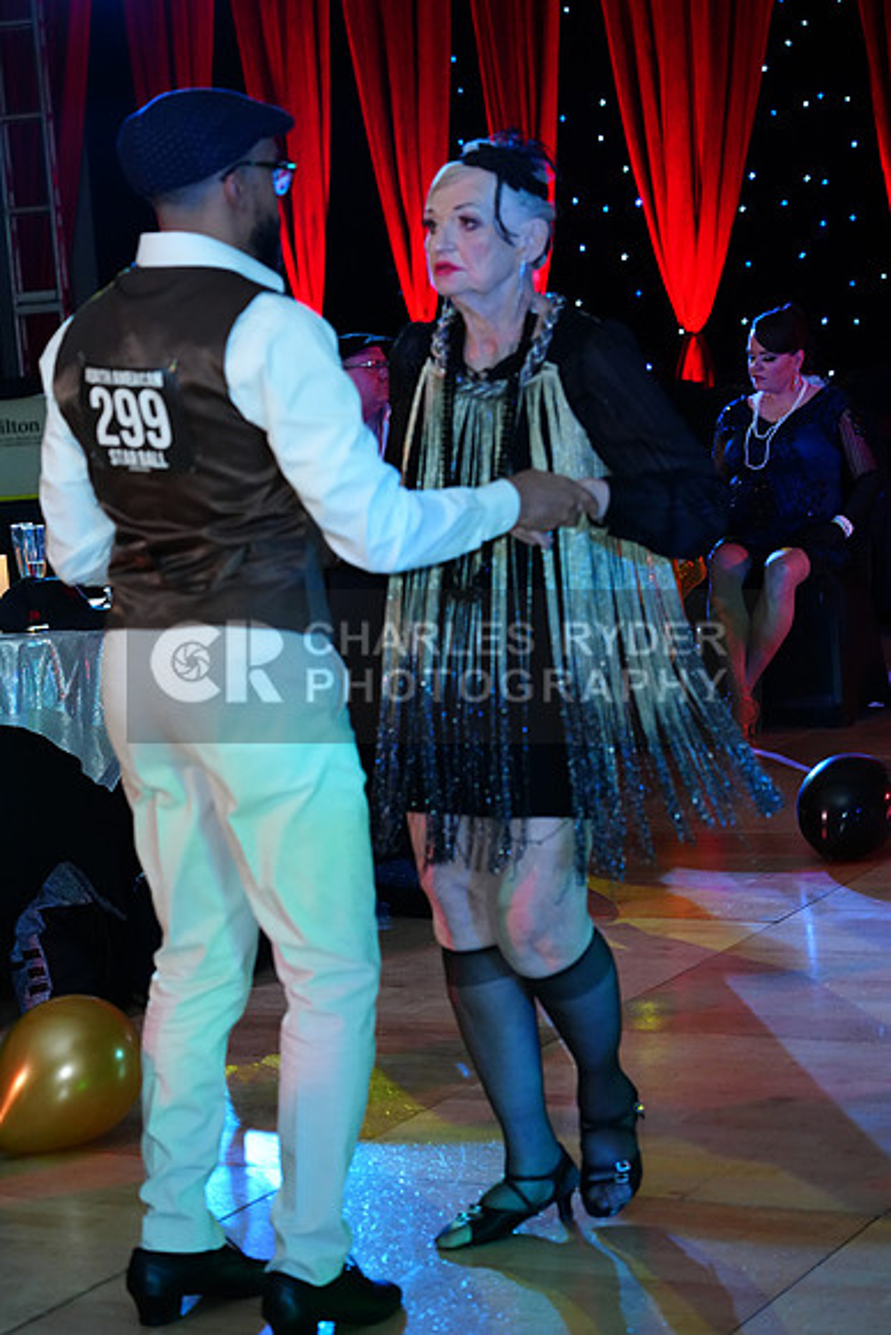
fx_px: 3153
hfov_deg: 16.1
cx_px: 446
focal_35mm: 85
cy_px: 668
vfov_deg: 23.9
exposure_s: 1/250
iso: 3200
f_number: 4.5
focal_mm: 85
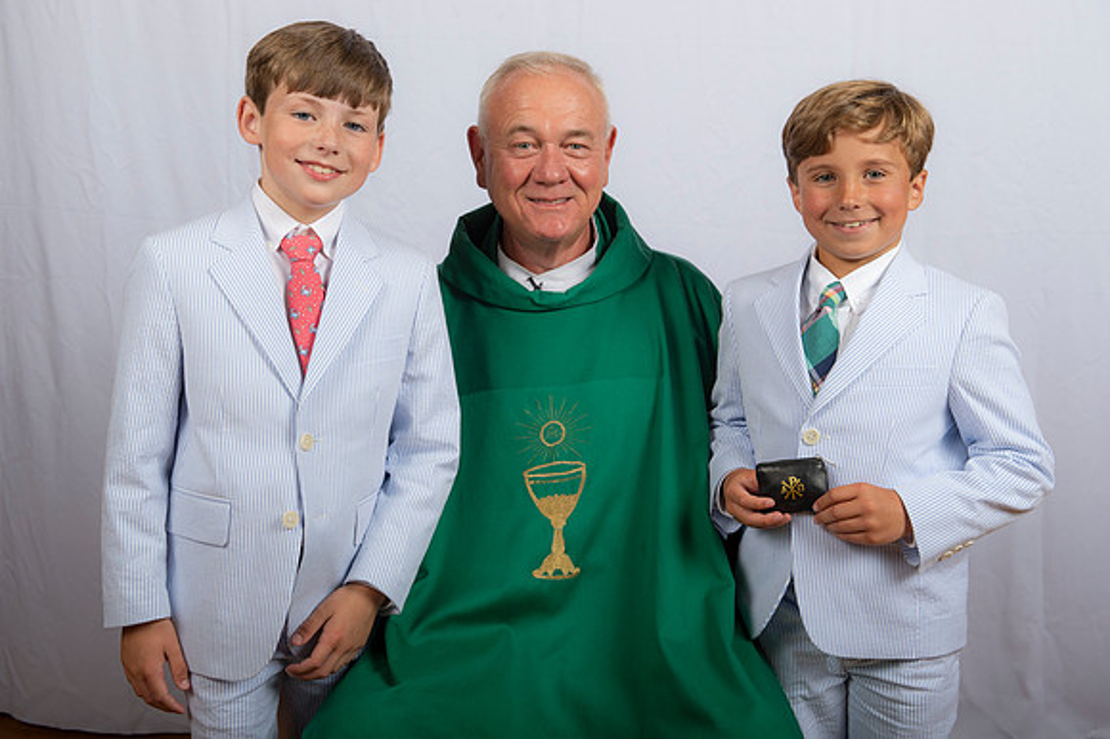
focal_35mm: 52
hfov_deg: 38.2
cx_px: 555
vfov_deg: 26.0
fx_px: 1602
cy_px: 370
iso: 320
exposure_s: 1/200
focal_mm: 52
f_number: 8
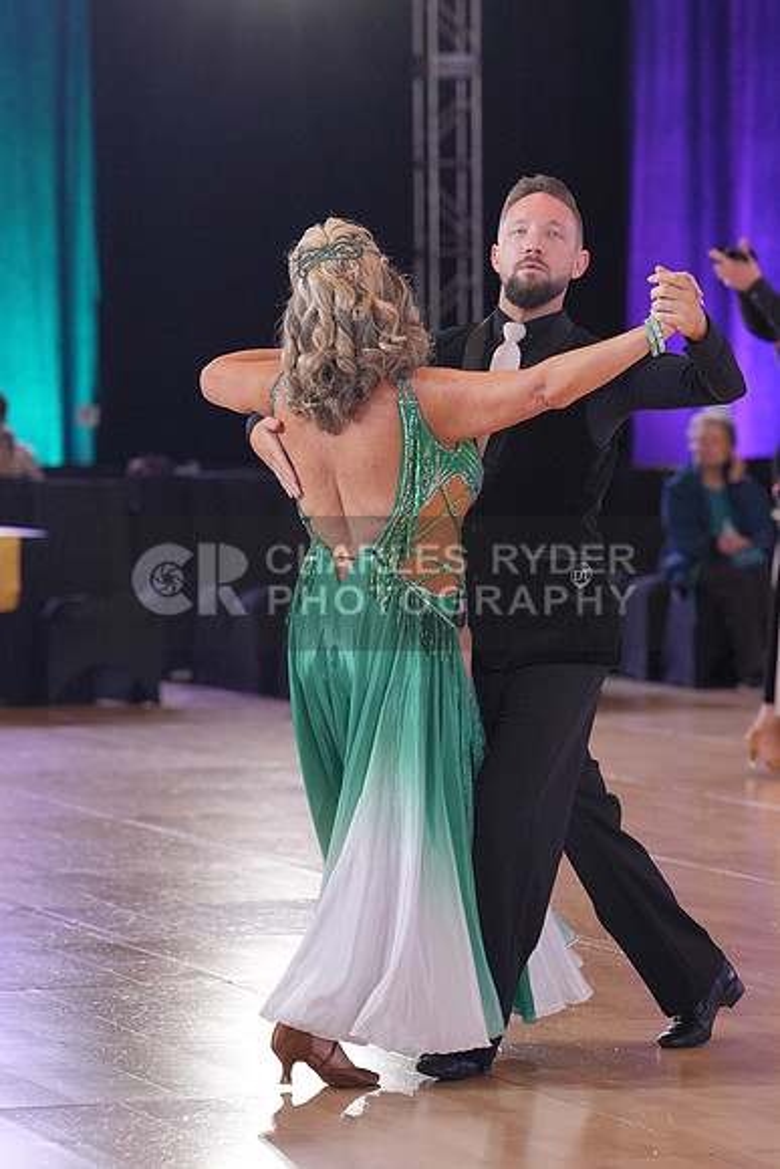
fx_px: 5586
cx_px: 390
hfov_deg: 8.0
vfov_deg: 11.9
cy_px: 584
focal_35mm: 172
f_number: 3.5
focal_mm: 115
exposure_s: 1/500
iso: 1600
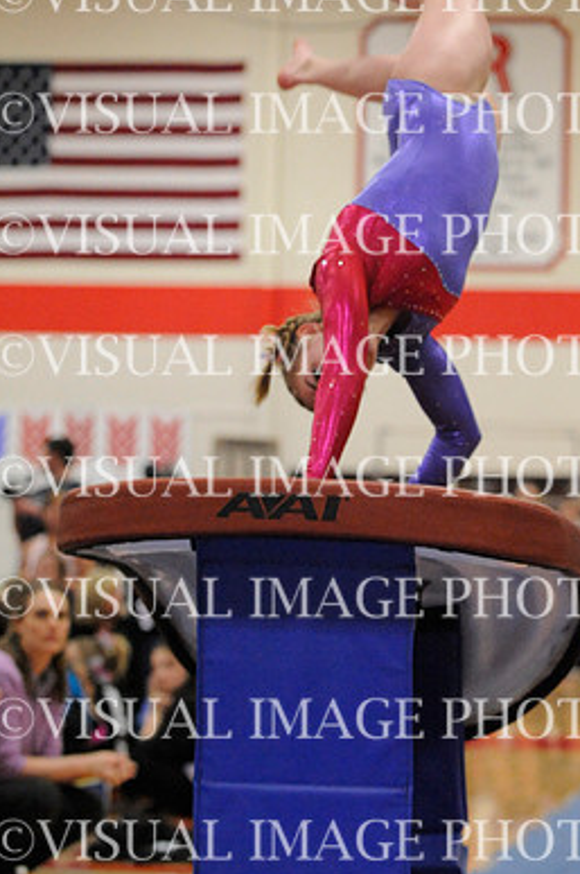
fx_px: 3271
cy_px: 294
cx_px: 427
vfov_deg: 15.2
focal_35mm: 135
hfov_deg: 10.1
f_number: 3.2
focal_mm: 90
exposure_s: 1/640
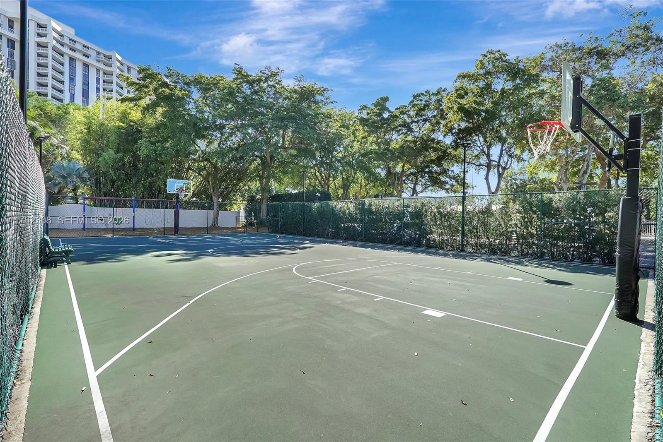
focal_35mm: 16
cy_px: 221
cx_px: 332
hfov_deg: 95.0
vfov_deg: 72.1
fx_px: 304
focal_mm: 16.5
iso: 640
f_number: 14
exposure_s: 1/500
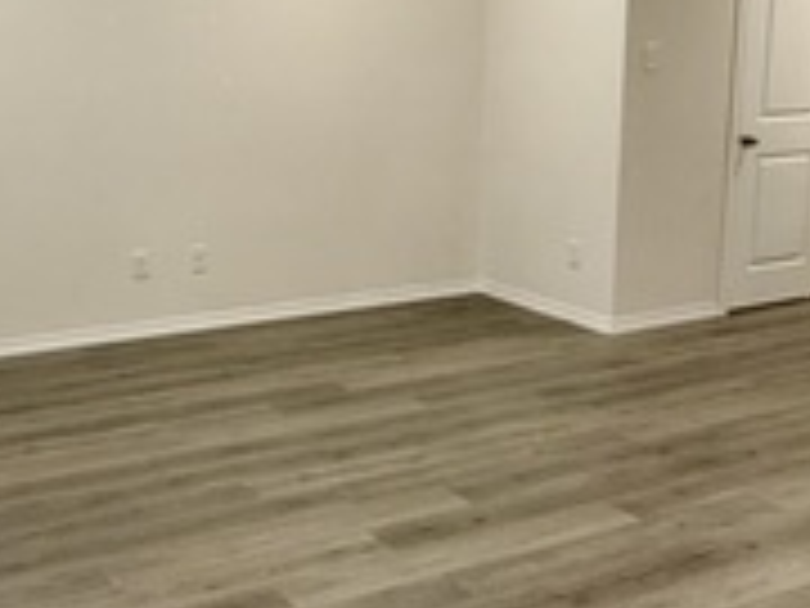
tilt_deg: -15.5
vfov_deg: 28.0
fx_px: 1217
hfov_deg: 36.8
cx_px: 385
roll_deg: +0.0
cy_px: 365
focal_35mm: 52
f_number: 2.2
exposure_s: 1/60
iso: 250
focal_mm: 2.22
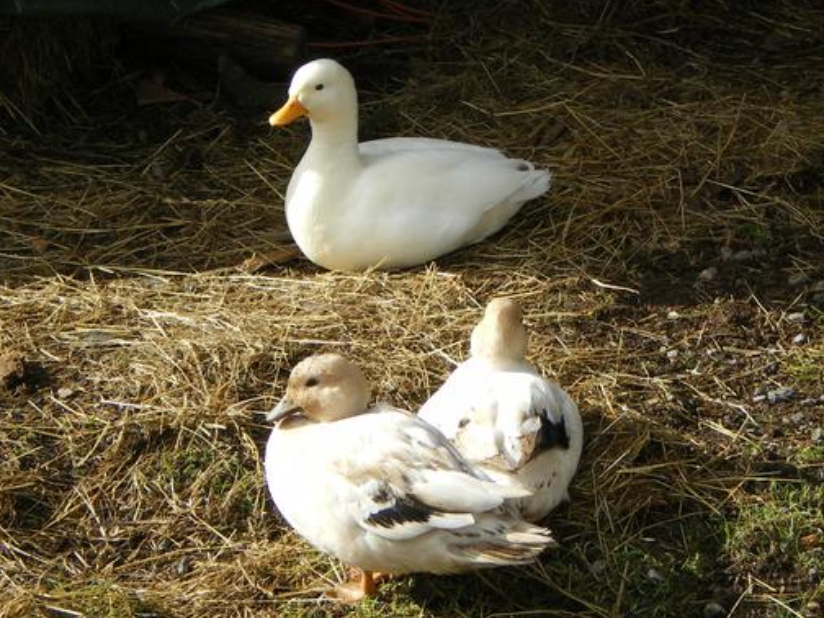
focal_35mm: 143
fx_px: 3404
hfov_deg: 13.8
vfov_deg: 10.4
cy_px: 320
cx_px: 452
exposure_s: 1/160
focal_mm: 18.9
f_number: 5.9
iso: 50
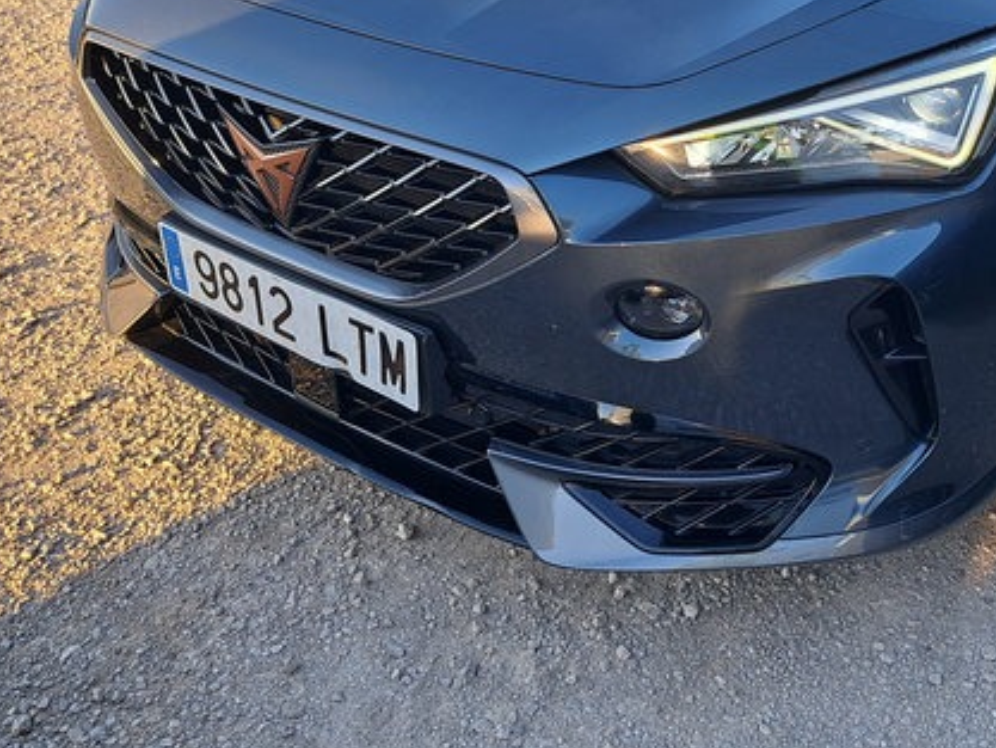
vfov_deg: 30.1
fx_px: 1324
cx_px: 717
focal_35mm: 46
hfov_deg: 40.3
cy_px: 67
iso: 50
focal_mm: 5.23
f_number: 1.8
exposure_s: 1/161
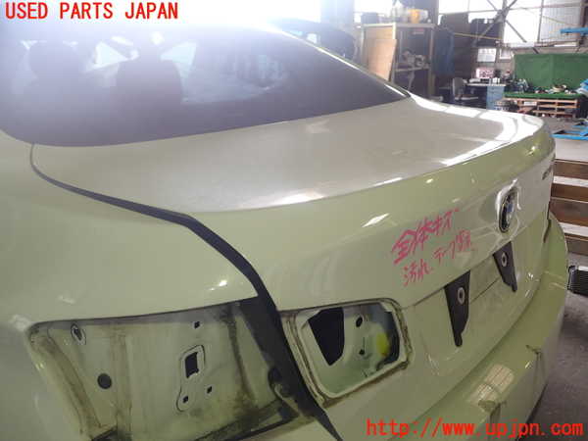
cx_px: 294
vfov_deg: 46.8
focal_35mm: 30
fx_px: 510
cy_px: 220
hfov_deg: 60.0
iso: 200
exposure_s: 1/60
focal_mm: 5.4
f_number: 2.3
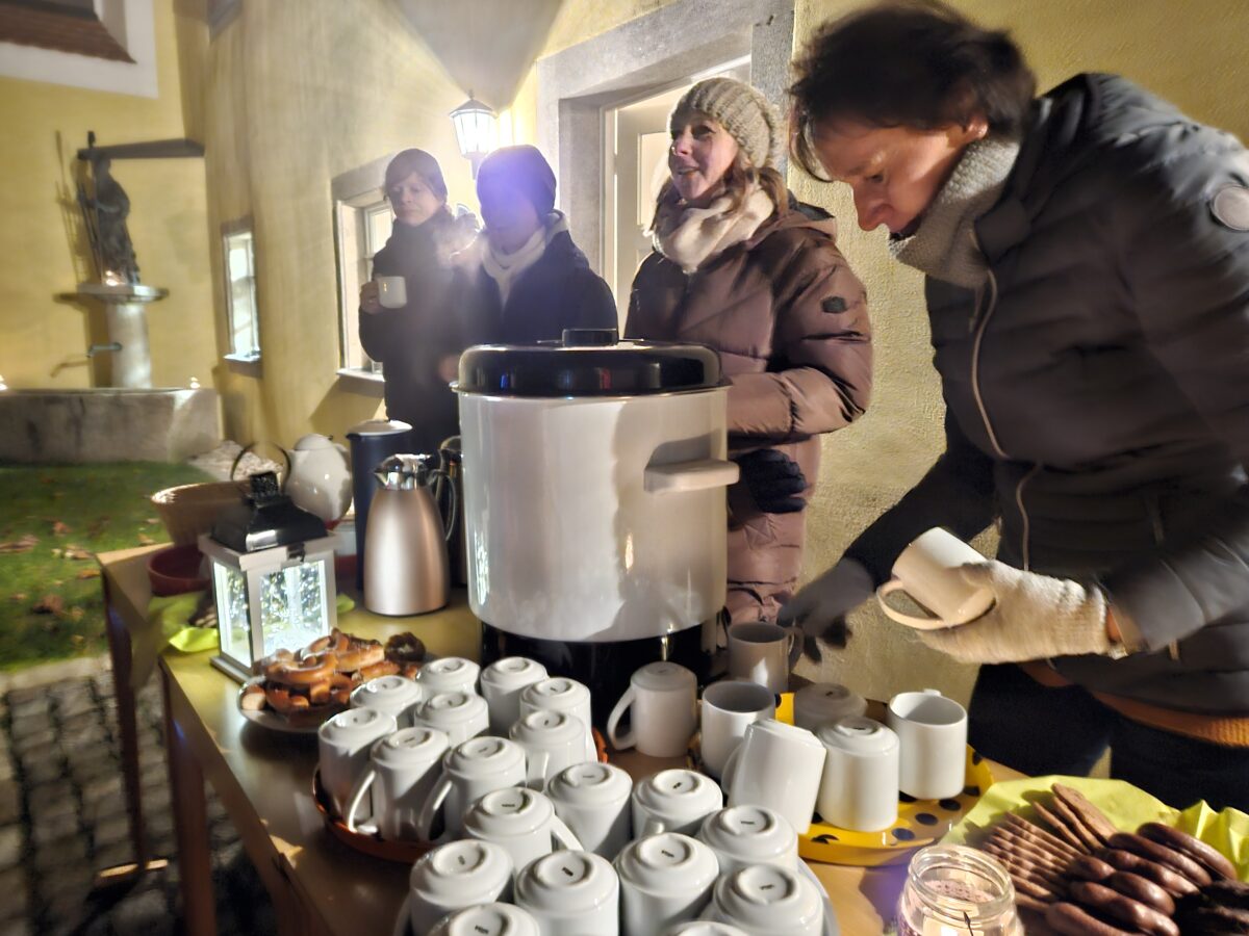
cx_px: 624
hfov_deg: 73.9
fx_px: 830
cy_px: 468
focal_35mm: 23
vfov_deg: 58.9
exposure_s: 1/8
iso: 2000
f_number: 1.8
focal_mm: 5.4
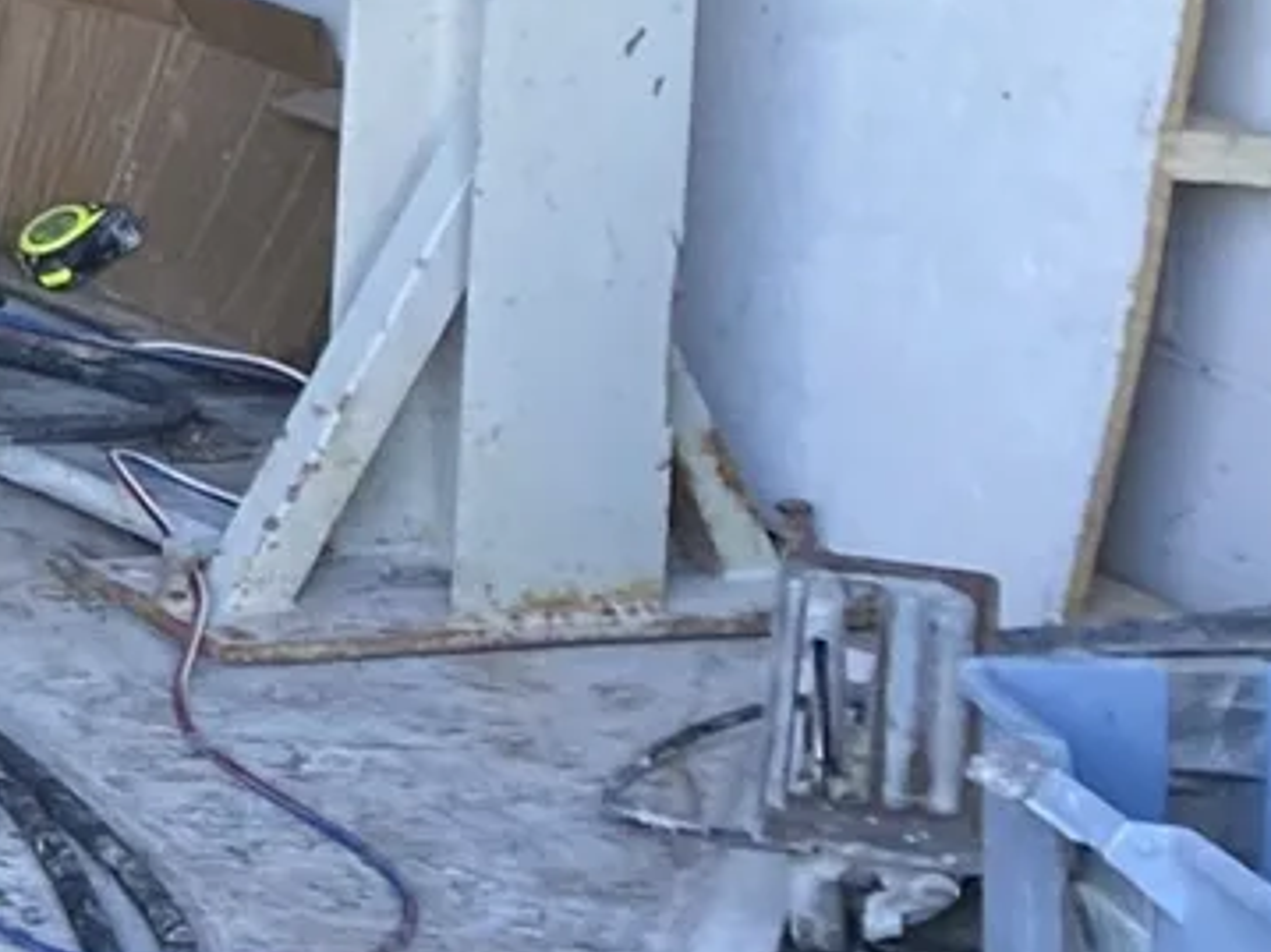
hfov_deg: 10.6
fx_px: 5322
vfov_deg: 9.7
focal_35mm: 145
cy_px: -782
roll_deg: +0.0
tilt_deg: -4.0
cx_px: -2216
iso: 64
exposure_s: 1/122
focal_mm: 4.25
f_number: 1.8
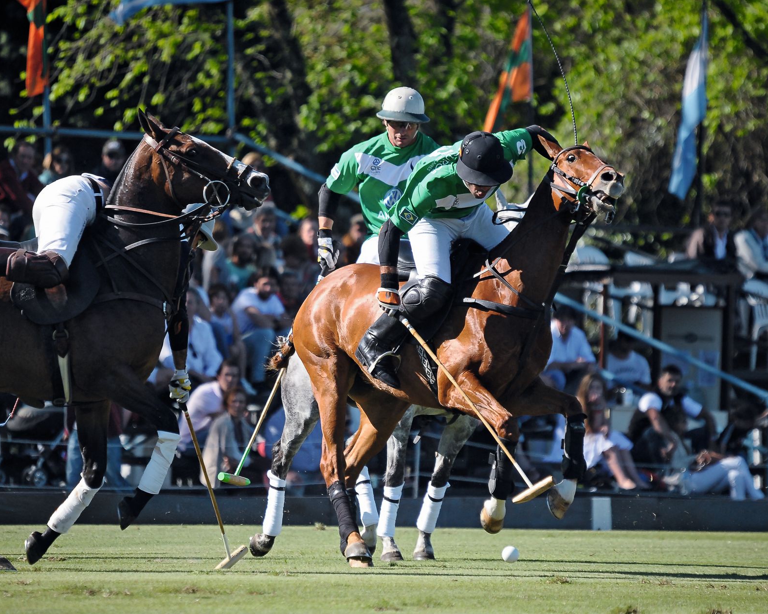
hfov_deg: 3.4
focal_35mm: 565
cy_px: 307
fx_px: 12841
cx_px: 320
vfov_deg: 2.7
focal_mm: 500
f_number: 7.1
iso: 1000
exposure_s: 1/1600
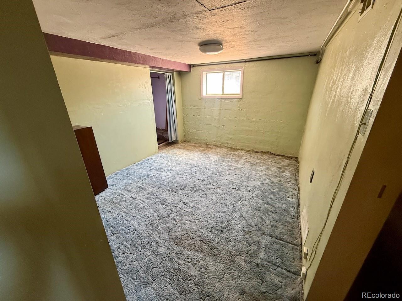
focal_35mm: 14
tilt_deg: -20.5
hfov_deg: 102.1
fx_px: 163
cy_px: 150
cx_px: 201
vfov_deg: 85.7
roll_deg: +1.3
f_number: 2.2
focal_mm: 2.22
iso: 320
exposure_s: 1/66
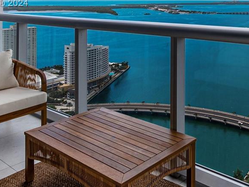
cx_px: 234
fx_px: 266
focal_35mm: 37
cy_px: 4
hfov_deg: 44.6
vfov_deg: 35.3
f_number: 4.5
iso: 100
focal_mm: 7
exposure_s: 1/800
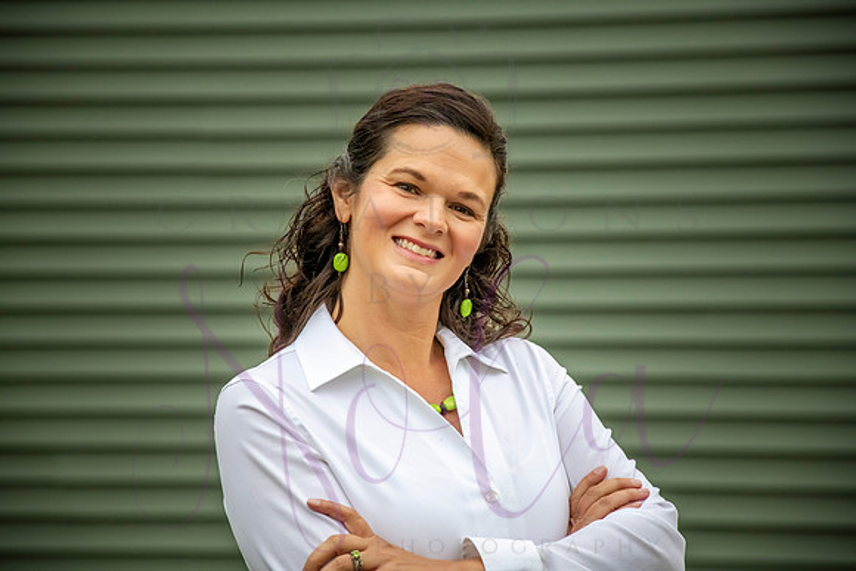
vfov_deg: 8.1
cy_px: 286
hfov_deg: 12.1
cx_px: 428
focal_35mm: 170
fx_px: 4043
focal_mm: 170
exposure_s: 1/500
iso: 1000
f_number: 8
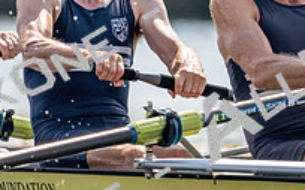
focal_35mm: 1570
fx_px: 13036
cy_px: 22
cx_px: 75
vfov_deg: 0.8
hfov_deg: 1.3
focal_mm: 541
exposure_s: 1/1600
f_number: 6.3
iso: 400
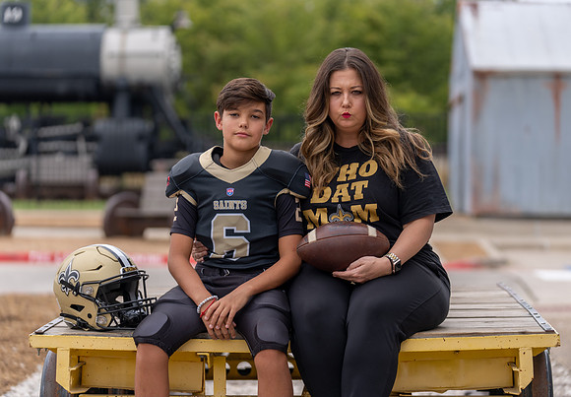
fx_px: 1831
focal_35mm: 114
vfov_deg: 12.4
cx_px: 287
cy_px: 198
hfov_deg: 17.7
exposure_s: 1/320
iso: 160
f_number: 2.8
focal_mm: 105
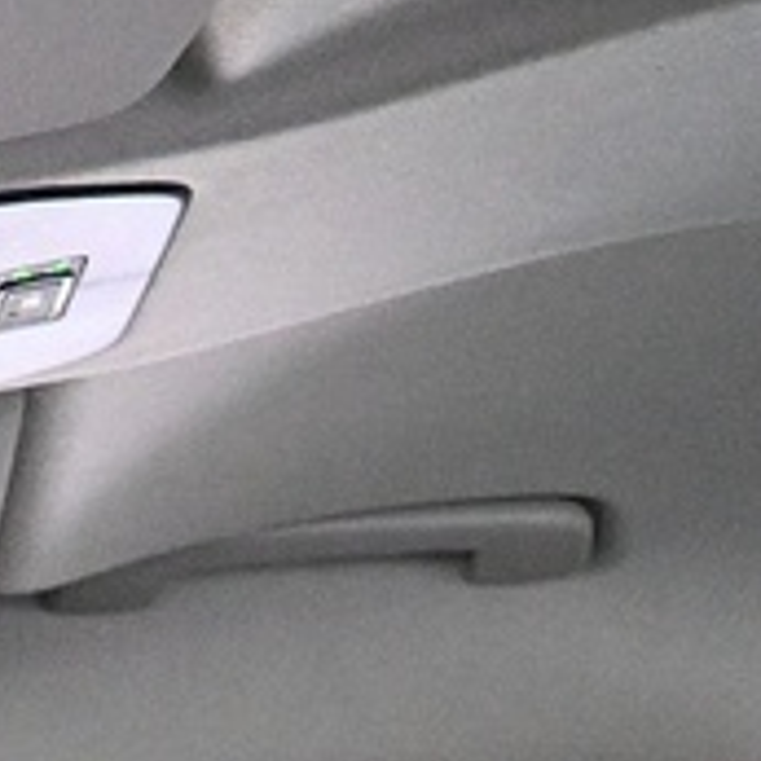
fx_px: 4751
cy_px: 2015
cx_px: -721
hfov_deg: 8.7
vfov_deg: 8.2
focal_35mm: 191
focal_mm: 16
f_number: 3.5
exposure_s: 1/60
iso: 4000
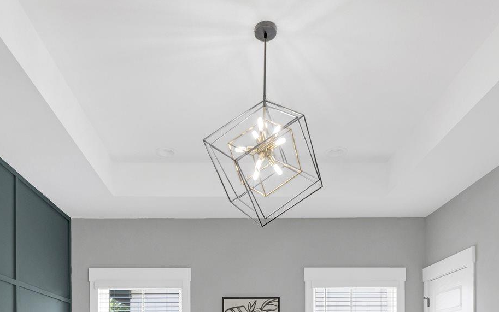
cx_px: 231
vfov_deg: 33.7
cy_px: 353
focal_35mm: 32
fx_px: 435
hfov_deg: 59.6
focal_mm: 14
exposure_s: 1/8
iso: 400
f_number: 11
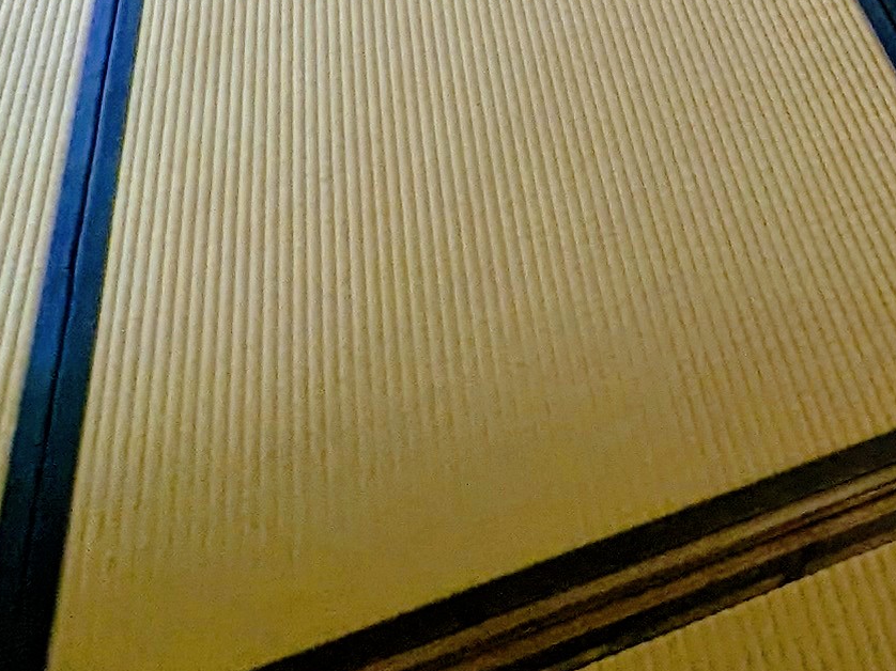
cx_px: 1584
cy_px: -758
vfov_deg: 14.8
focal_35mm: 77
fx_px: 1992
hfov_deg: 19.4
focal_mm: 2.35
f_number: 2.2
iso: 65
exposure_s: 1/100
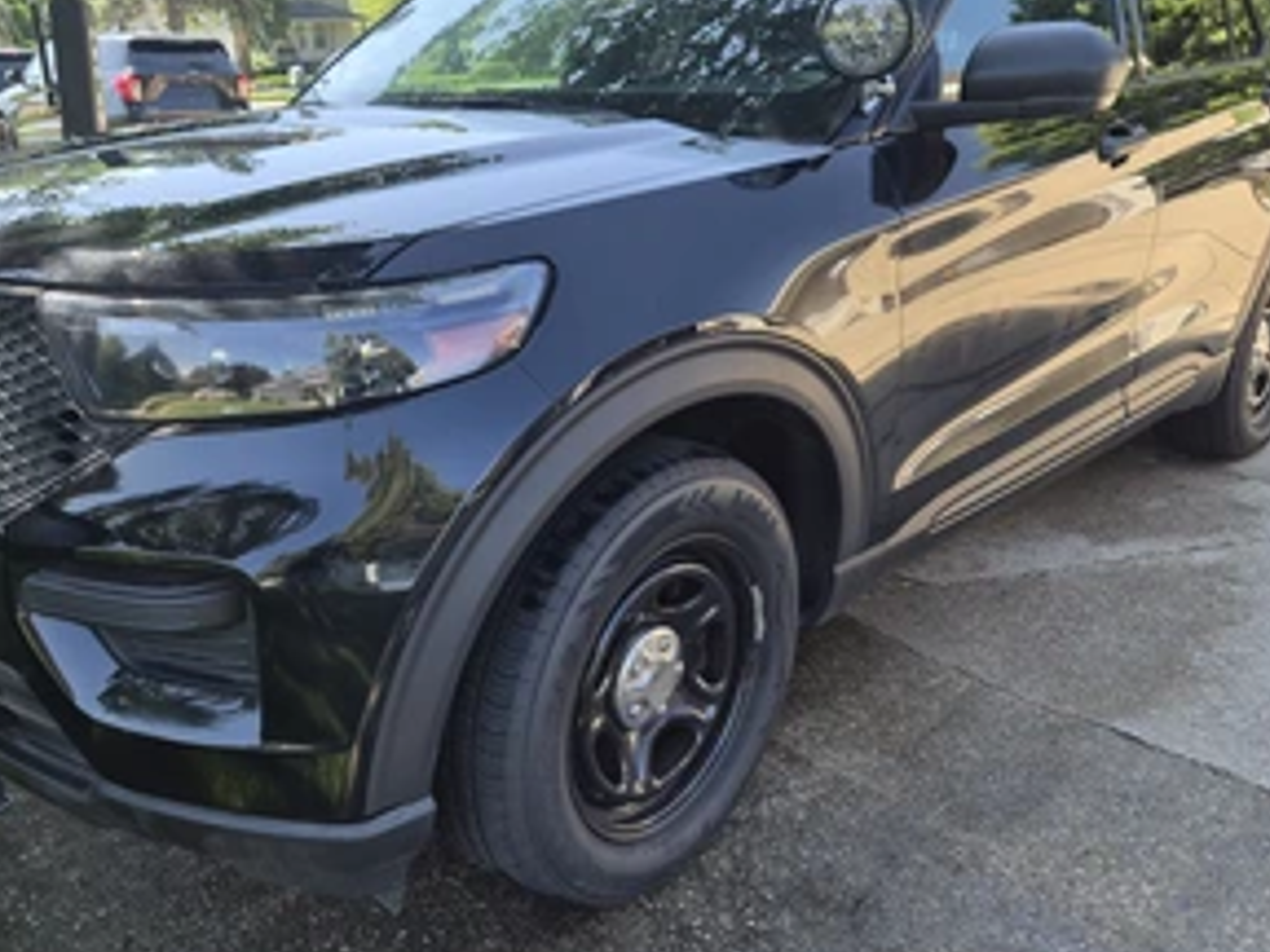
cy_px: 480
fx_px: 1174
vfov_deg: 44.2
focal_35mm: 32
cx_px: 485
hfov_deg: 56.2
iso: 80
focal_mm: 5.4
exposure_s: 1/886
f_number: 1.8
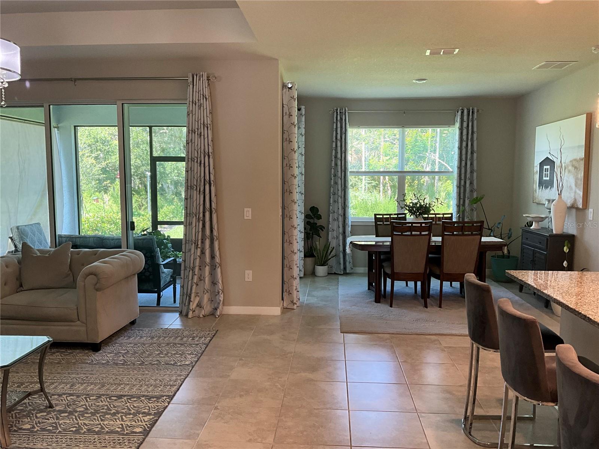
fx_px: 502
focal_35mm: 29
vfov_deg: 48.2
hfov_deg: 61.7
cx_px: 300
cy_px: 224
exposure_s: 1/60
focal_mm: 3
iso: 80
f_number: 1.8
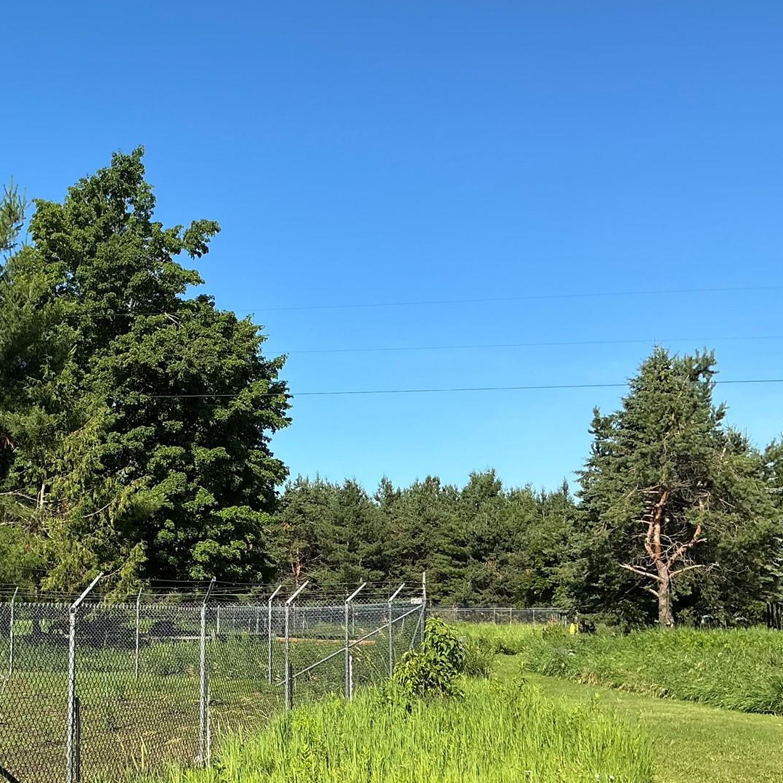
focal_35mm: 47
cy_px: 532
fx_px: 1203
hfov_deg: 34.8
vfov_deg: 35.6
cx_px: 147
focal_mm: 3
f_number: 1.8
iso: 25
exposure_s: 1/1311
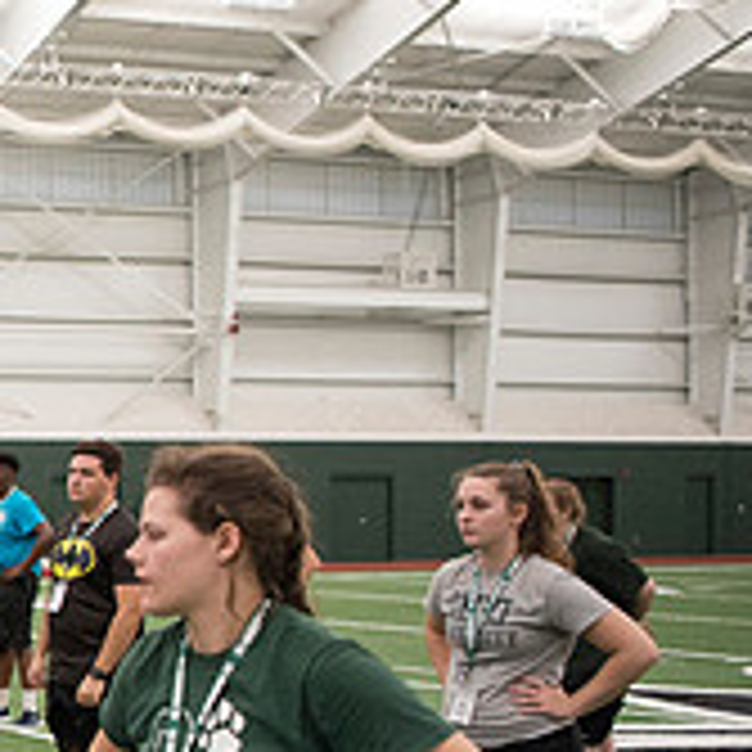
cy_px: 547
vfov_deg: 24.1
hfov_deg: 19.7
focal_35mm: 71
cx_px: -495
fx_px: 1745
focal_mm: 24
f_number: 2.8
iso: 2000
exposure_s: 1/200
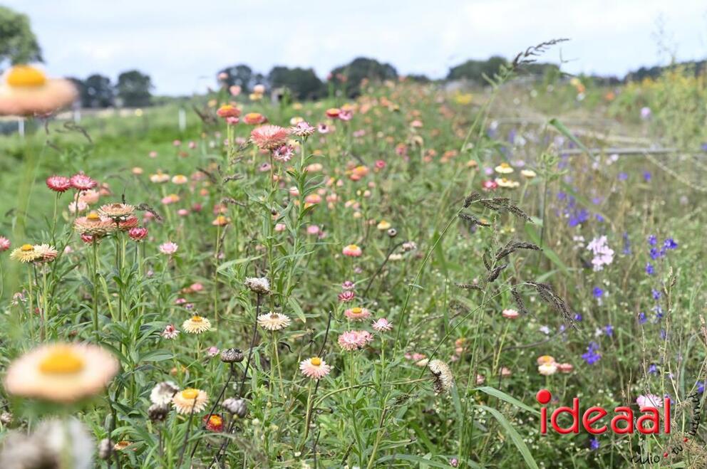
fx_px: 1295
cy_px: 234
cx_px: 354
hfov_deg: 30.5
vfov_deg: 20.6
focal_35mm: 66
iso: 400
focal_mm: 66
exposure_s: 1/640
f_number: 6.3
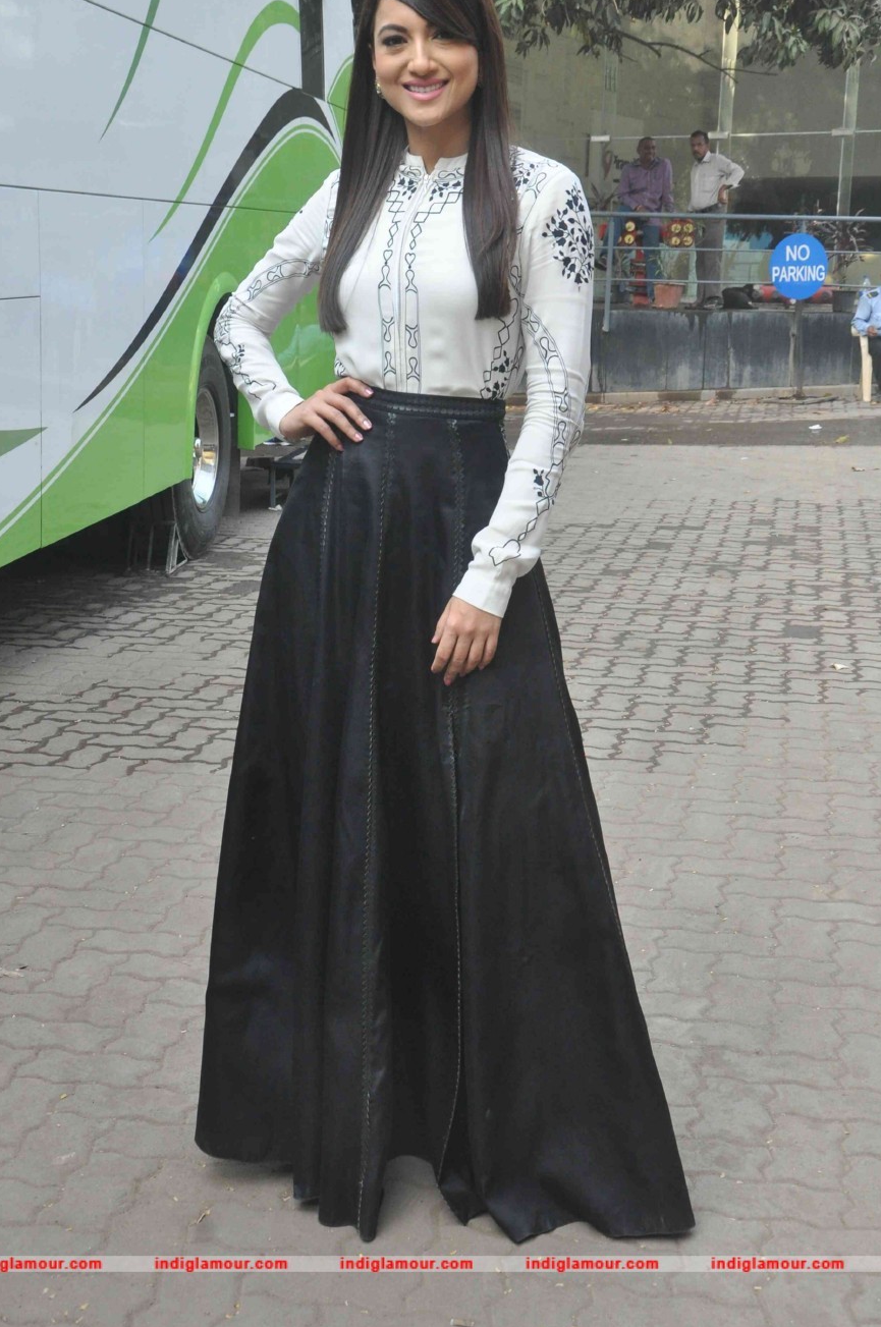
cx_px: 405
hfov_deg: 25.9
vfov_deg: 38.2
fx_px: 1914
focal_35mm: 52
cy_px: 582
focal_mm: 30
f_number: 10
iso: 1000
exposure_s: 1/160
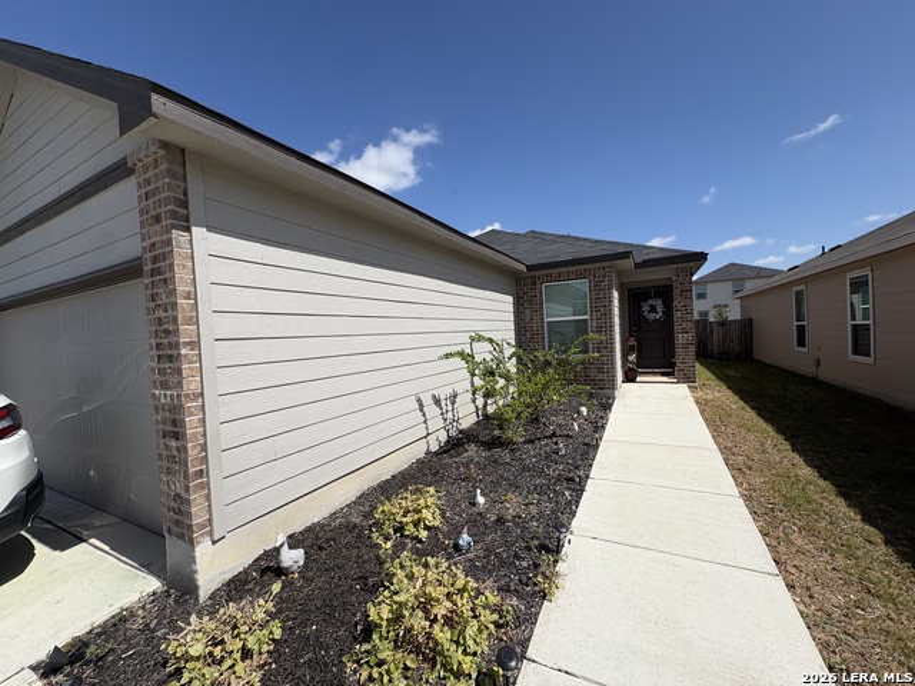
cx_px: 458
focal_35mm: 14
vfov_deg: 85.7
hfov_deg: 102.1
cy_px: 343
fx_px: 370
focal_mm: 2.22
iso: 50
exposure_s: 1/3106
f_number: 2.2
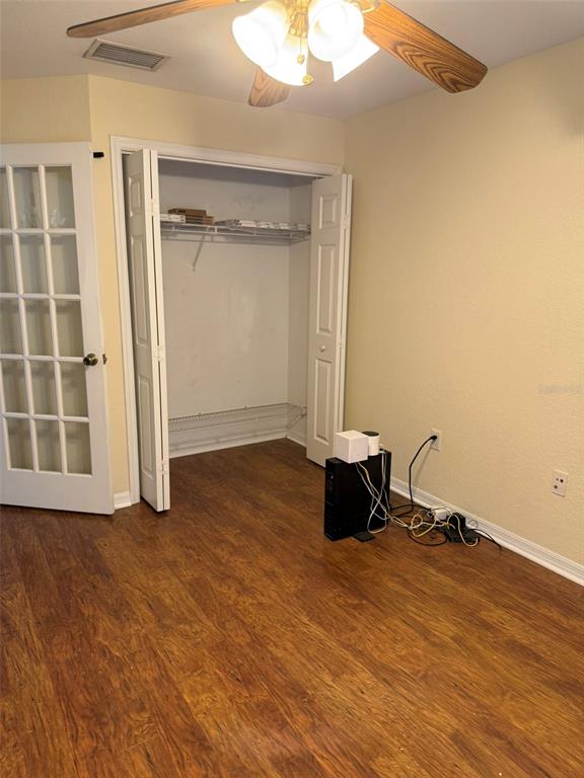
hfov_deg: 56.8
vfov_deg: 71.6
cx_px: 292
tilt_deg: -12.8
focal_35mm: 24
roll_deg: +0.7
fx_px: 540
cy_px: 389
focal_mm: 6.76
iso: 200
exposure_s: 1/60
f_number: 1.78
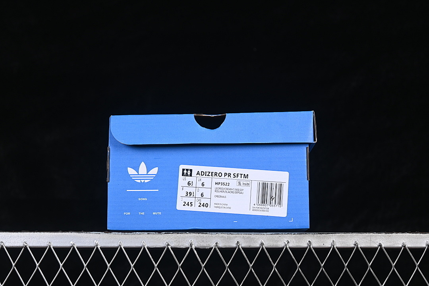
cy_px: 143
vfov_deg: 18.2
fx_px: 894
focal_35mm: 75
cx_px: 214
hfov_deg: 27.0
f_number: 7.1
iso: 160
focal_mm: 50
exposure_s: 1/80
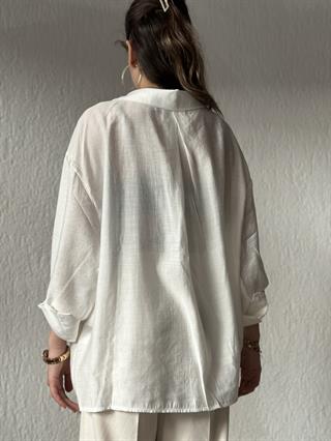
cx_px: 166
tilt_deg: +4.9
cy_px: 220
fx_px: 611
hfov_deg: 30.3
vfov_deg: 39.6
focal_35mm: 48
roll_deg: -0.3
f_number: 1.78
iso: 100
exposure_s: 1/166
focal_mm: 6.86
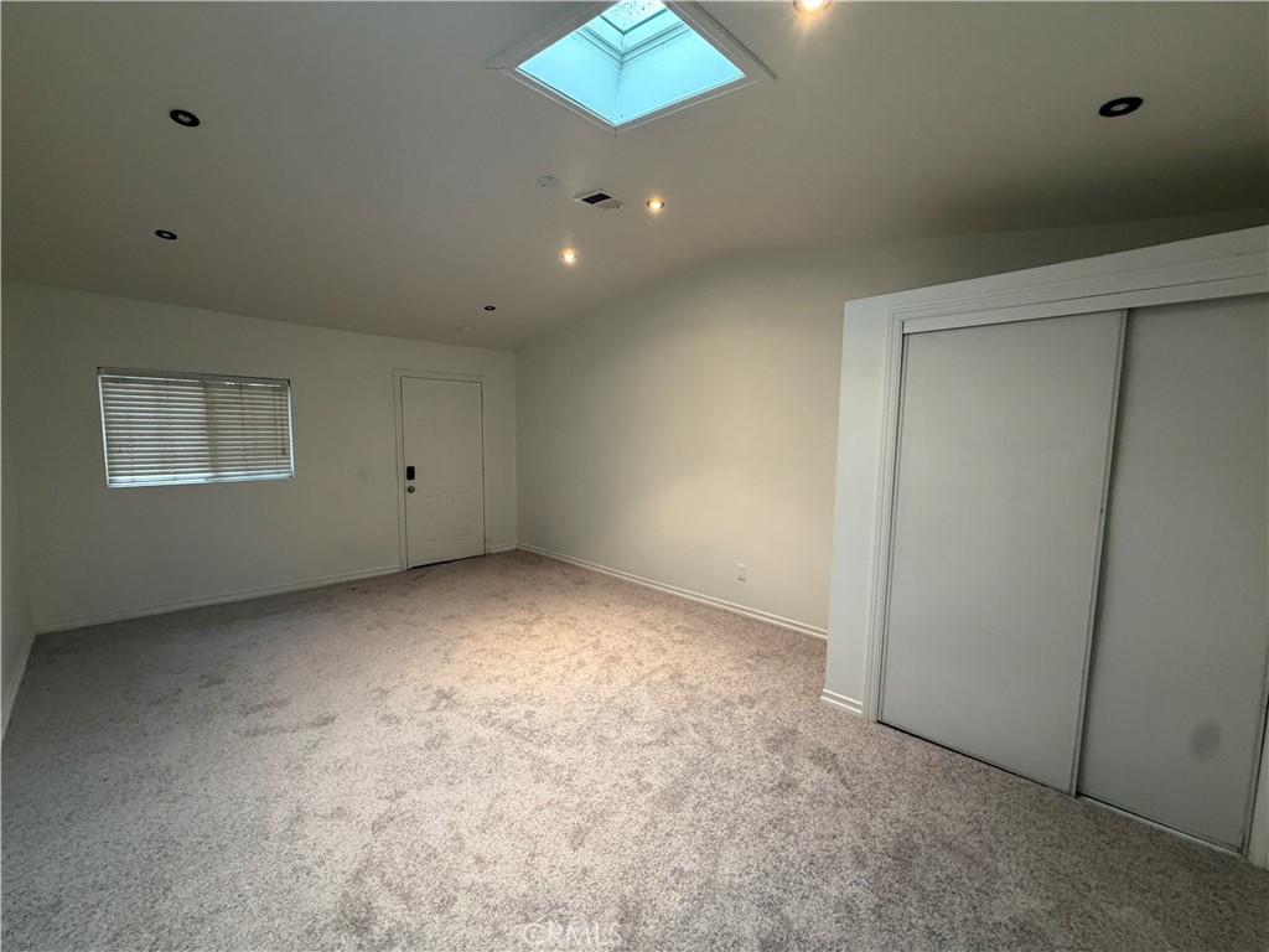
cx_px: 634
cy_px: 476
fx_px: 513
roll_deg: -0.3
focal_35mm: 14
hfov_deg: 102.1
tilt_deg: -5.3
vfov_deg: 85.7
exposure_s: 1/60
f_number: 2.2
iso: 320
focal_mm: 2.22
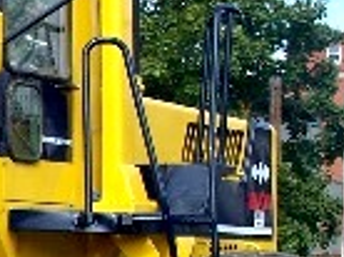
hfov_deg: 10.4
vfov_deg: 8.4
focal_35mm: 172
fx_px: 1706
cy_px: 367
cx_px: -379
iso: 64
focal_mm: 7.8
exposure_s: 1/800
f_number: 2.8
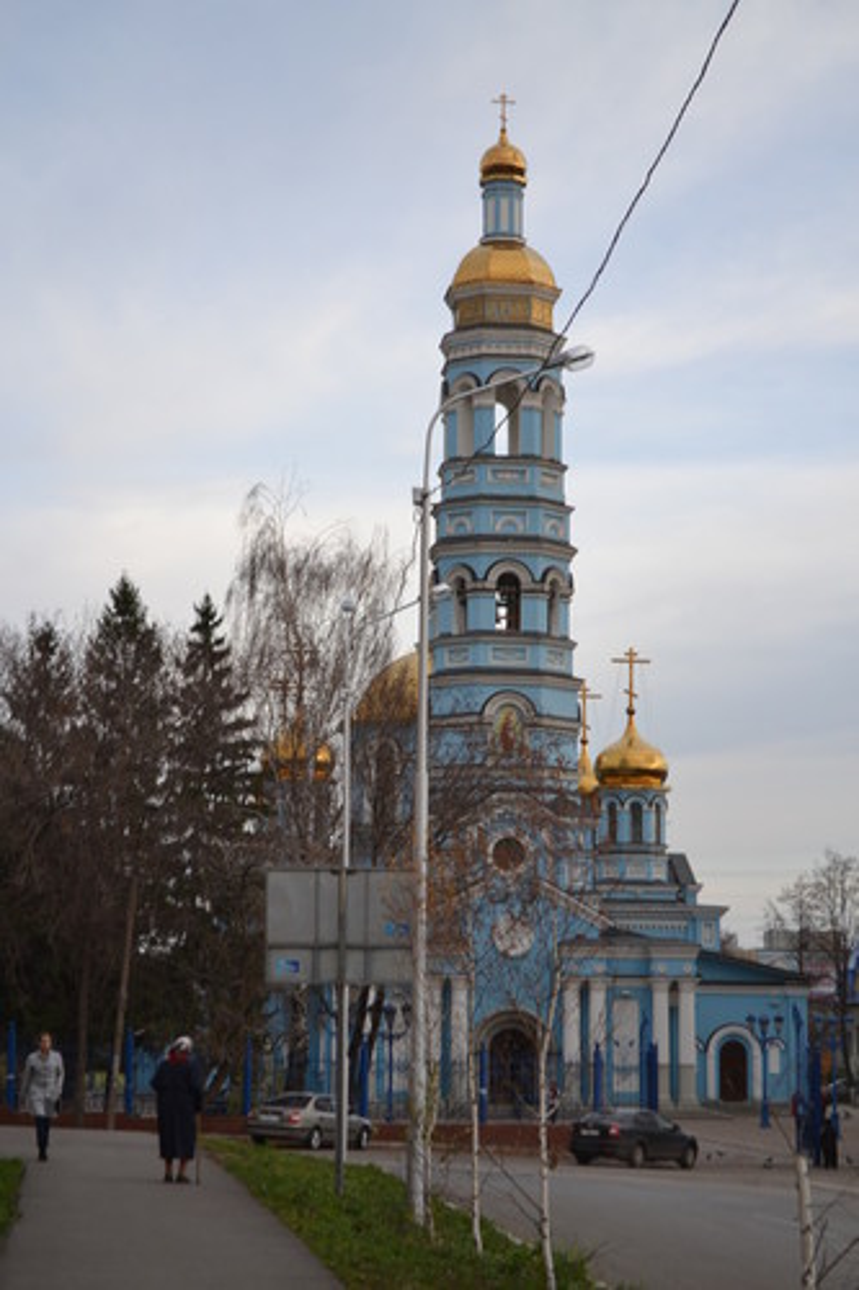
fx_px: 2955
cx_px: 430
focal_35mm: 82
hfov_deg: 16.5
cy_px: 645
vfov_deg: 24.6
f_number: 6.3
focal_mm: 55
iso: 100
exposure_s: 1/200
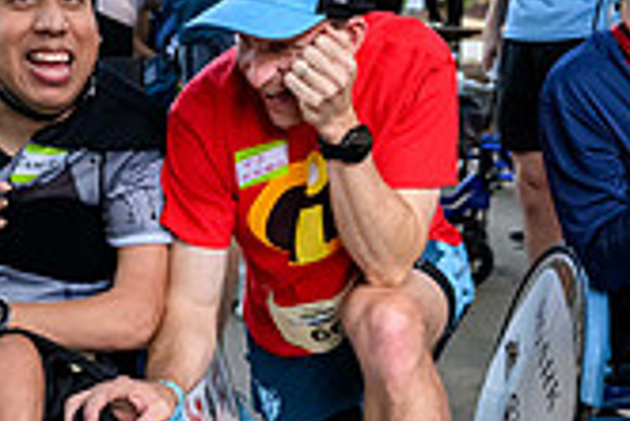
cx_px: 429
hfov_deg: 24.0
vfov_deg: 16.3
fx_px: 1471
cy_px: 256
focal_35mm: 84
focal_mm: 24
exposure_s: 1/400
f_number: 2.8
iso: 2200
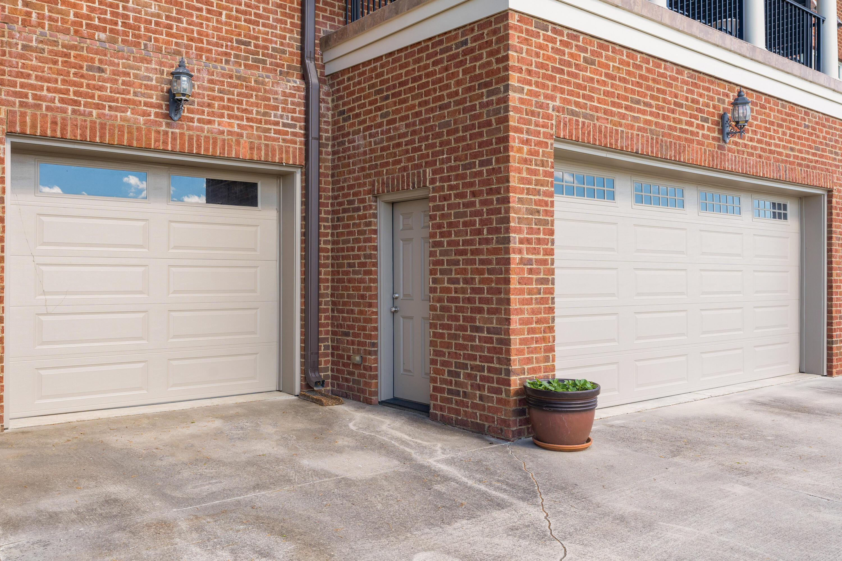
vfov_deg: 45.0
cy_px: 280
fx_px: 678
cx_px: 421
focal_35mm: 29
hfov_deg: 63.7
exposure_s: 1/160
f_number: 7.1
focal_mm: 29
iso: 320
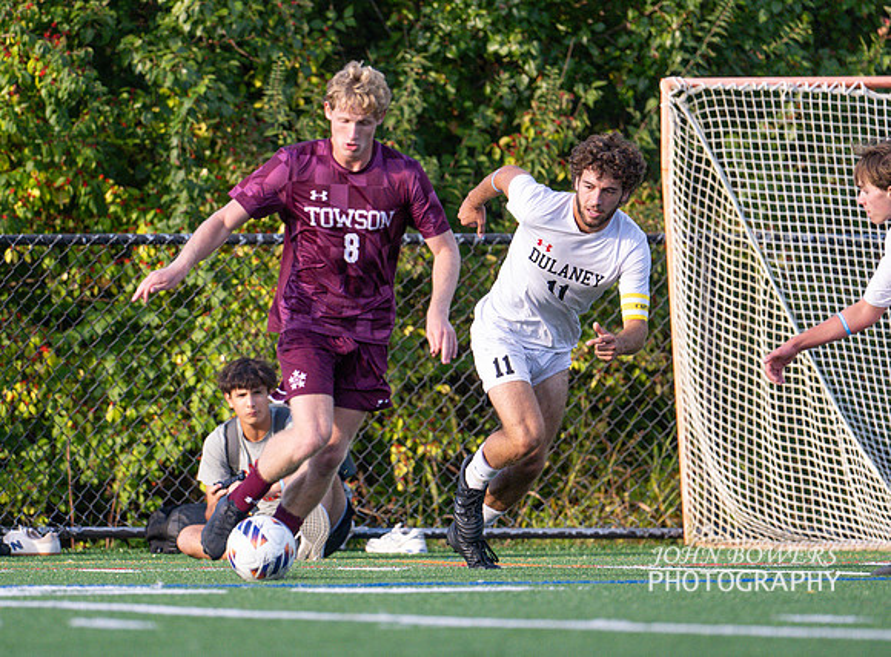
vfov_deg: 2.2
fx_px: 17446
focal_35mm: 682
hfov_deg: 2.9
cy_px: 390
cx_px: 355
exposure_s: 1/2500
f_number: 4.5
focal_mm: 400
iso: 1800
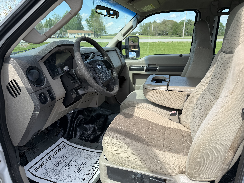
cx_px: 122
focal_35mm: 24
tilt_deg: -18.2
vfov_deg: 56.8
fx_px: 169
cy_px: 92
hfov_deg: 71.6
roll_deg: +0.3
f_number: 1.78
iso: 80
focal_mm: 6.76
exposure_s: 1/1855
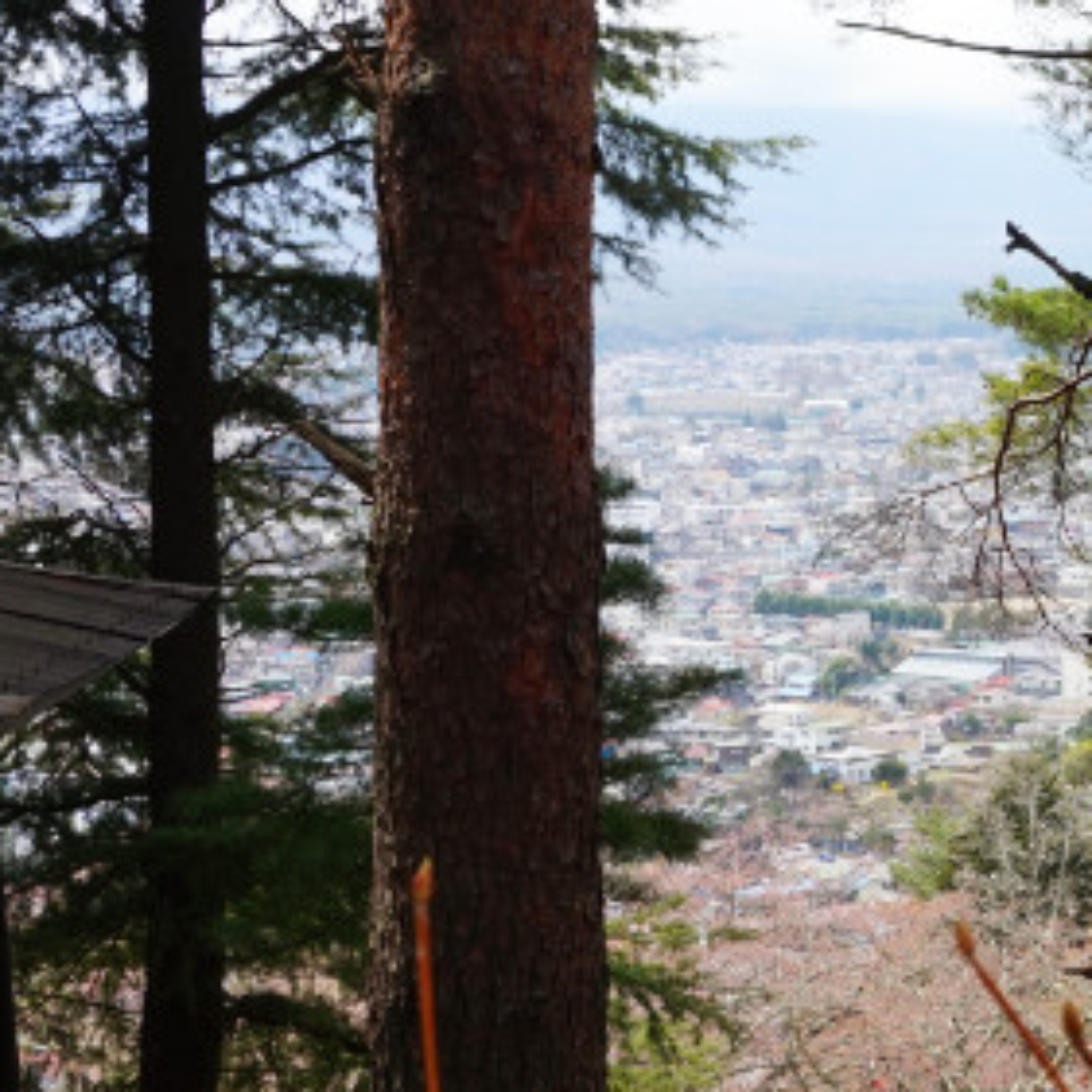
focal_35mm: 76
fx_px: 2720
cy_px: 437
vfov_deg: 22.7
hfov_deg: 20.9
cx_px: 1380
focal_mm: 21
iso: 100
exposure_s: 1/80
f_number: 11
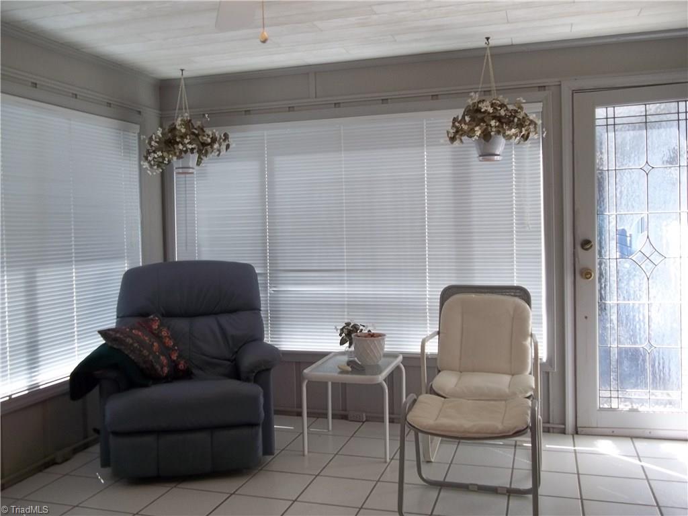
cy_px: 258
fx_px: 636
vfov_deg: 44.2
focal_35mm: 32
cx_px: 344
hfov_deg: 56.8
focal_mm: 5.7
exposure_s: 1/100
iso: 64
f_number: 2.9
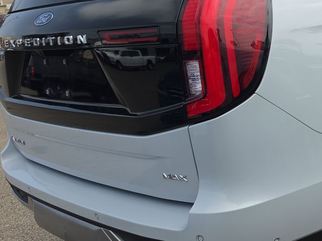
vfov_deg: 27.9
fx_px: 484
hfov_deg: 33.0
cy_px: 87
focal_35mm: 52
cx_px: 338
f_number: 1.4
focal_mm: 6.5
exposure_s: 1/750
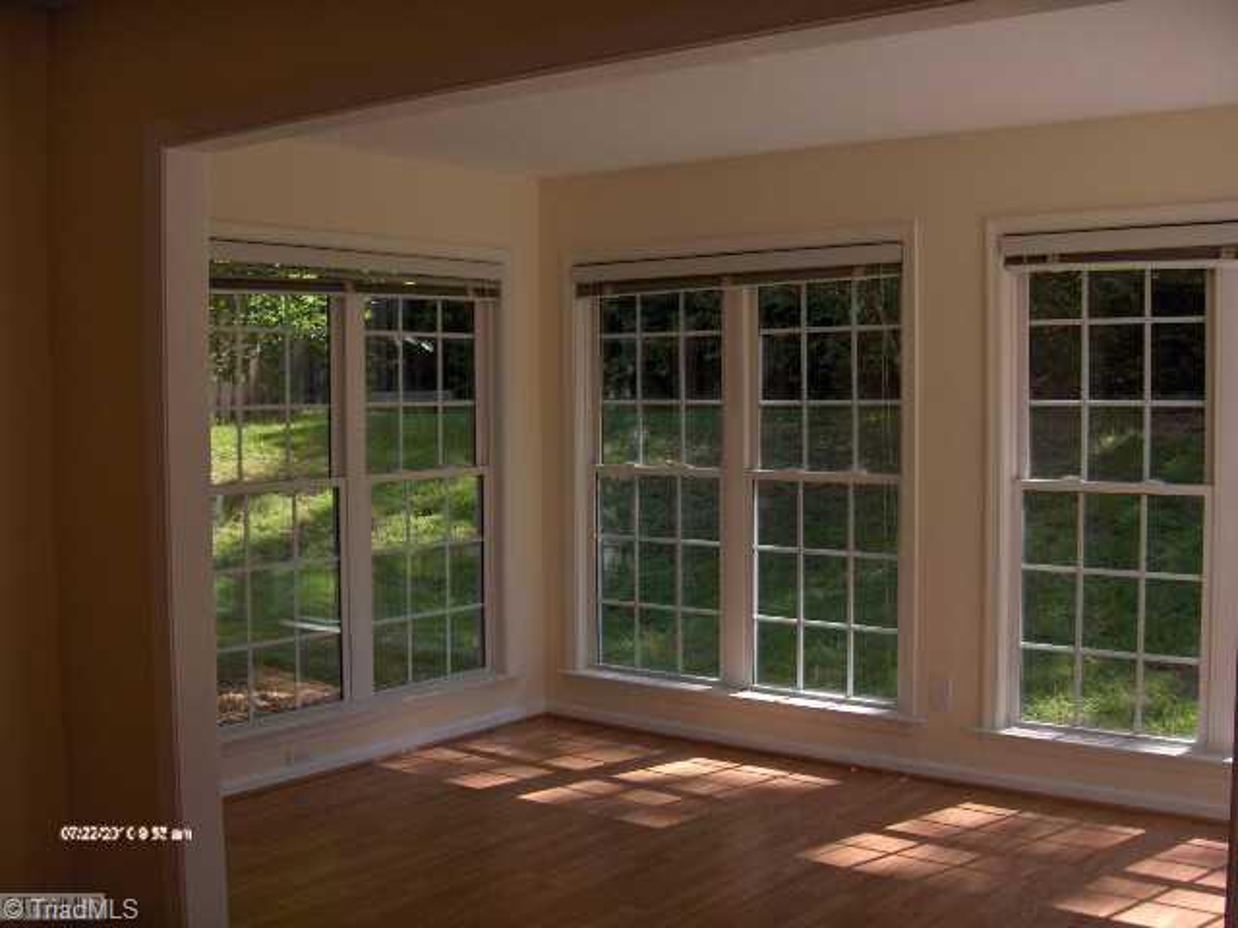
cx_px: 619
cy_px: 464
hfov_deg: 47.9
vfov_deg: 36.8
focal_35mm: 39
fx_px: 1395
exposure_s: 1/307
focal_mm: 8
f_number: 2.8
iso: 100
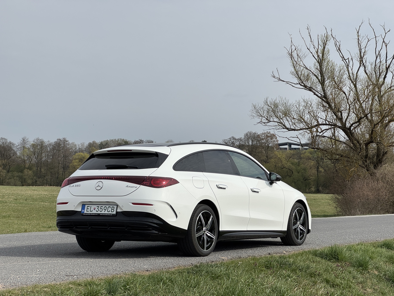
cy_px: 148
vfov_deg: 19.1
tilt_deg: +3.3
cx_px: 197
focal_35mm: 77
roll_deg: -0.2
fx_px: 876
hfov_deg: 25.3
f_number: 2.8
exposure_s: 1/1623
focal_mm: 9
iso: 25
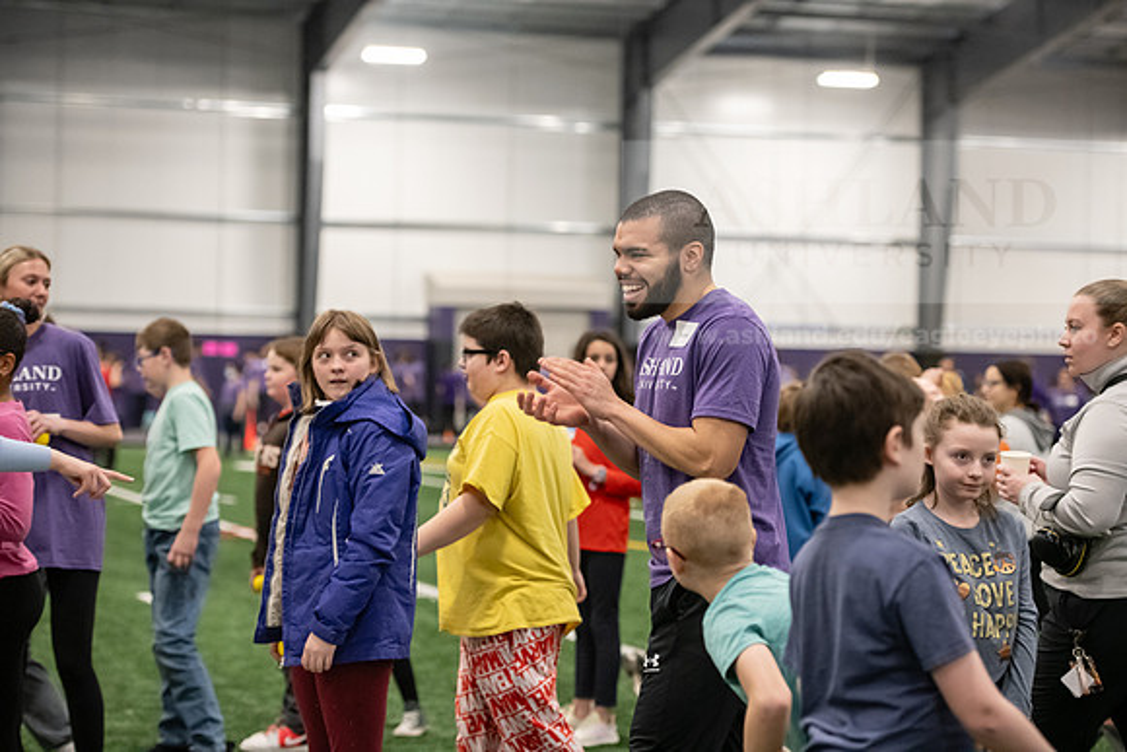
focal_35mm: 90
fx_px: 2818
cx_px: 564
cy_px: 376
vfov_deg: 15.2
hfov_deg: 22.6
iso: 4000
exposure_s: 1/320
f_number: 3.2
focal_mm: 90
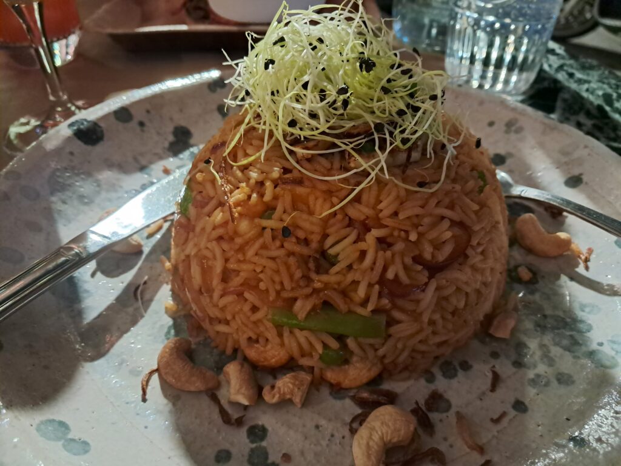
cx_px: 310
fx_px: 484
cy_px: 233
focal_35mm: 27
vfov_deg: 51.4
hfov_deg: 65.3
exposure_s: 1/20
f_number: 1.8
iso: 1250
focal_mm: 4
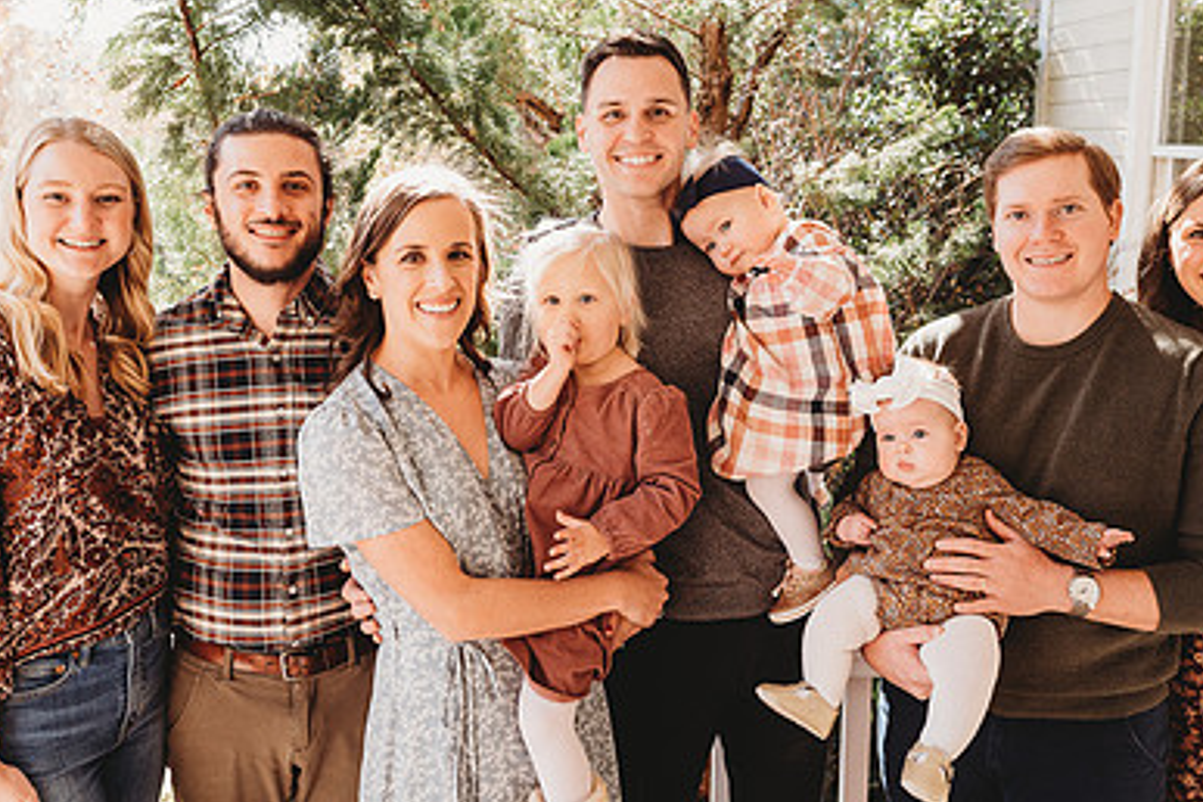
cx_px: 588
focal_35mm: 36
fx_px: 1203
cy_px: 309
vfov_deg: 36.7
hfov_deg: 53.1
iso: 400
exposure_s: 1/200
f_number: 4.5
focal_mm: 24
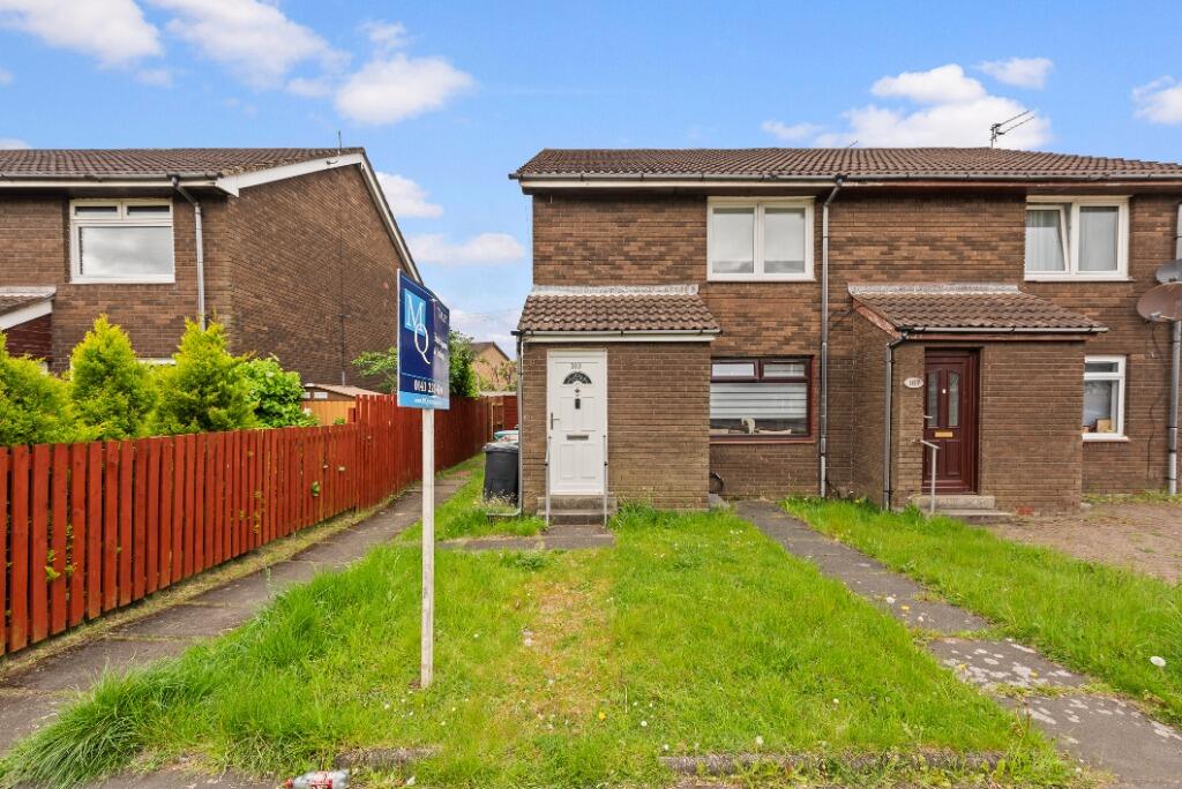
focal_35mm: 14
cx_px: 591
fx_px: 460
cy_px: 394
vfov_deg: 81.3
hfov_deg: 104.2
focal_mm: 14
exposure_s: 1/30
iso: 250
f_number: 5.6
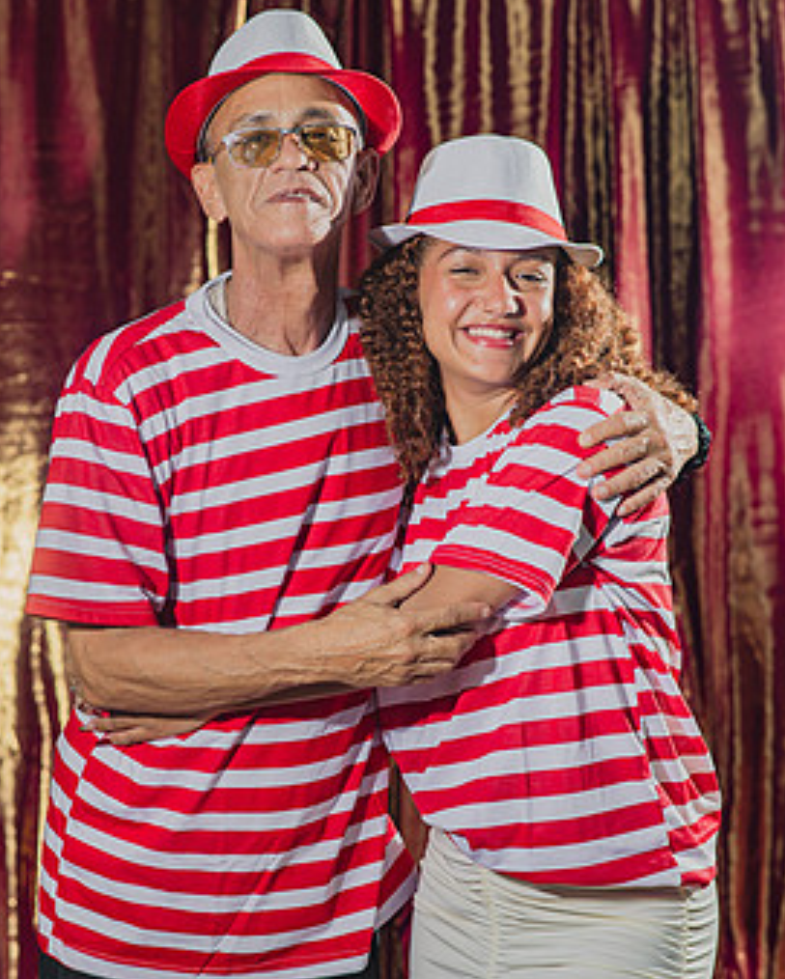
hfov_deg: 14.6
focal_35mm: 106
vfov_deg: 18.1
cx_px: 387
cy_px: 527
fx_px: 3074
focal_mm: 85
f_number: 2.8
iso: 200
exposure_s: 1/200
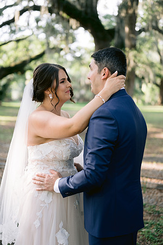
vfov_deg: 39.6
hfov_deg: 27.0
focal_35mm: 50
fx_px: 340
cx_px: 82
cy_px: 122
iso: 160
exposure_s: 1/500
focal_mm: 50
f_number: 1.8
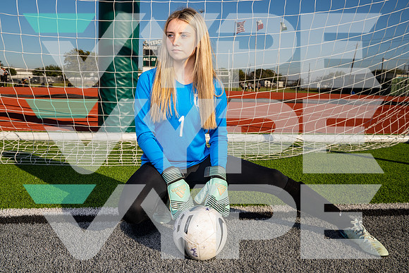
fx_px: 347
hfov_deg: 61.0
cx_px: 194
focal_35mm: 31
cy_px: 137
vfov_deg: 43.0
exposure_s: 1/250
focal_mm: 29
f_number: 8
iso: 100
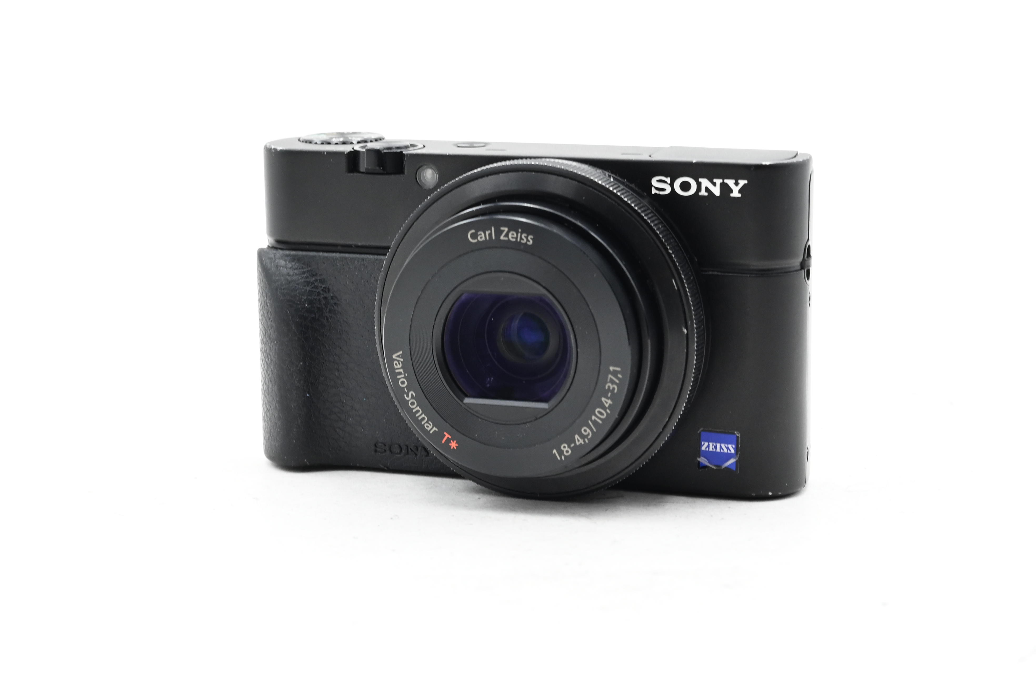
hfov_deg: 27.0
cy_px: 346
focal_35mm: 75
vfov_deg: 18.2
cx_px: 518
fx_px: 2158
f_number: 13
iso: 1250
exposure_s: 1/125
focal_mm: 50
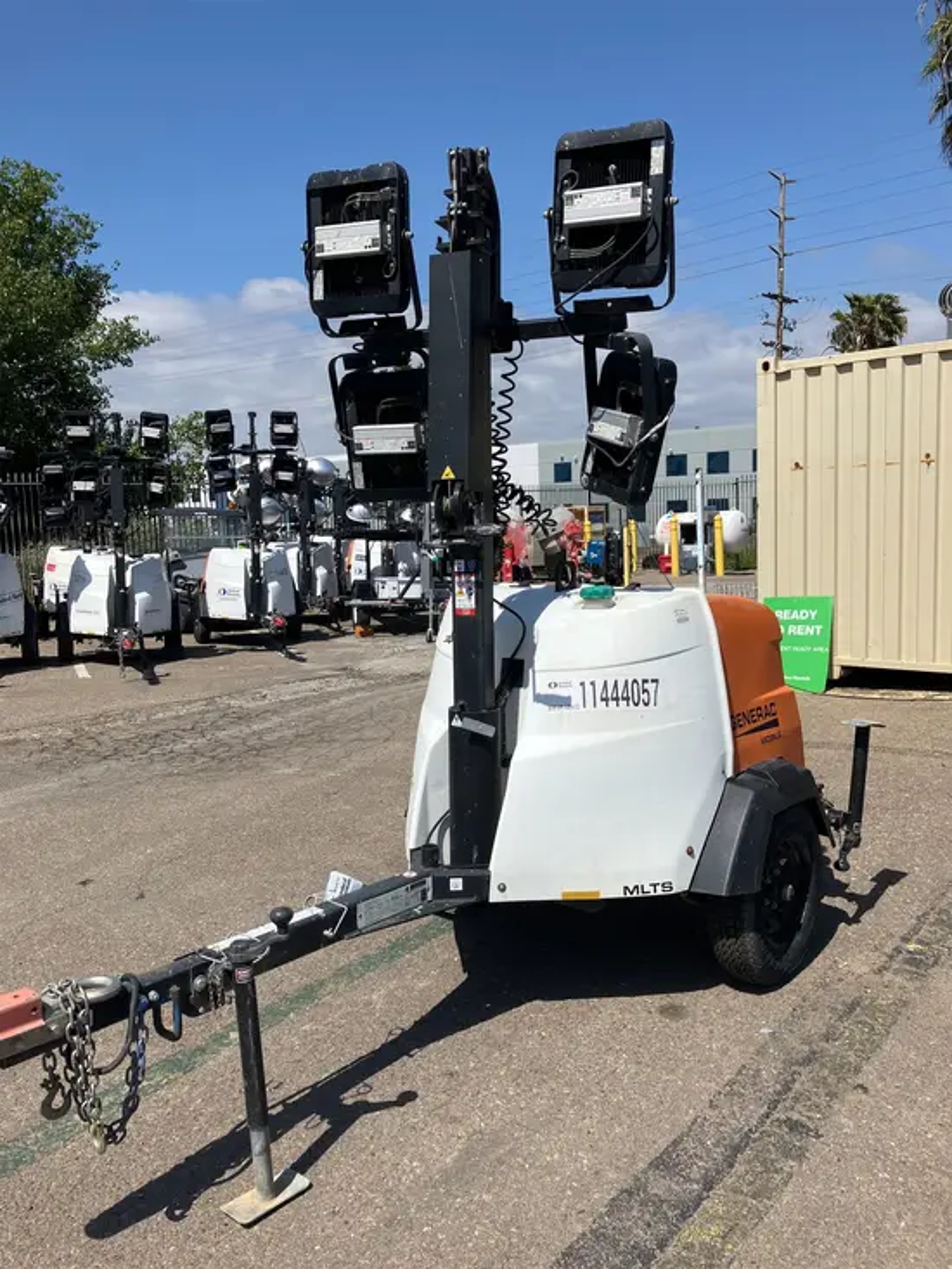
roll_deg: +1.8
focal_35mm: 28
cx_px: 476
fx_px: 1026
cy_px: 634
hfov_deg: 49.8
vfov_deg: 63.4
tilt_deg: -5.9
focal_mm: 3.99
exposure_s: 1/3745
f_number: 1.8
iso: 32
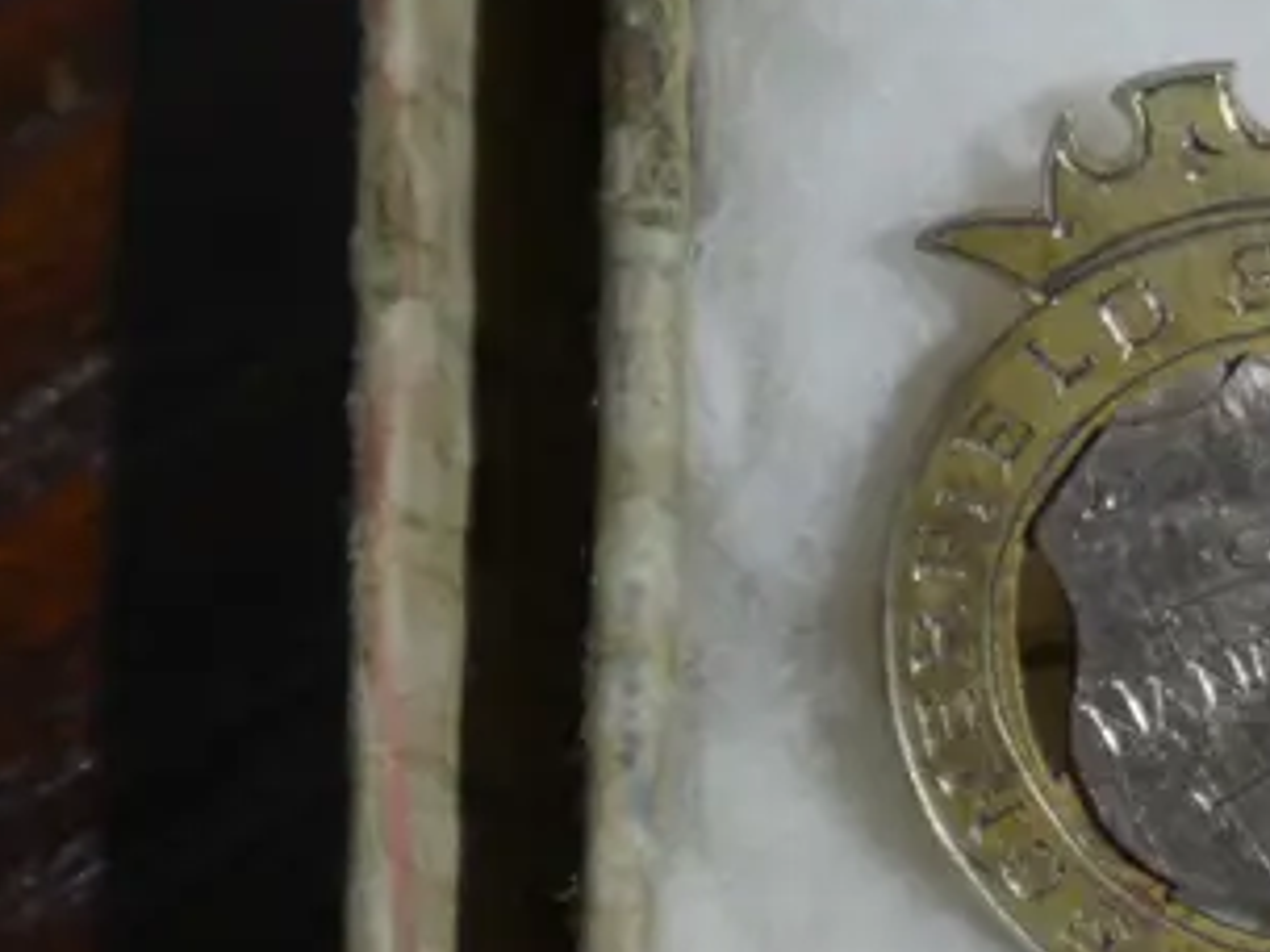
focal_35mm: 283
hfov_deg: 6.9
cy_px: 605
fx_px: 10383
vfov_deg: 5.3
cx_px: 2018
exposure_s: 1/100
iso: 1000
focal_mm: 42
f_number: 5.6
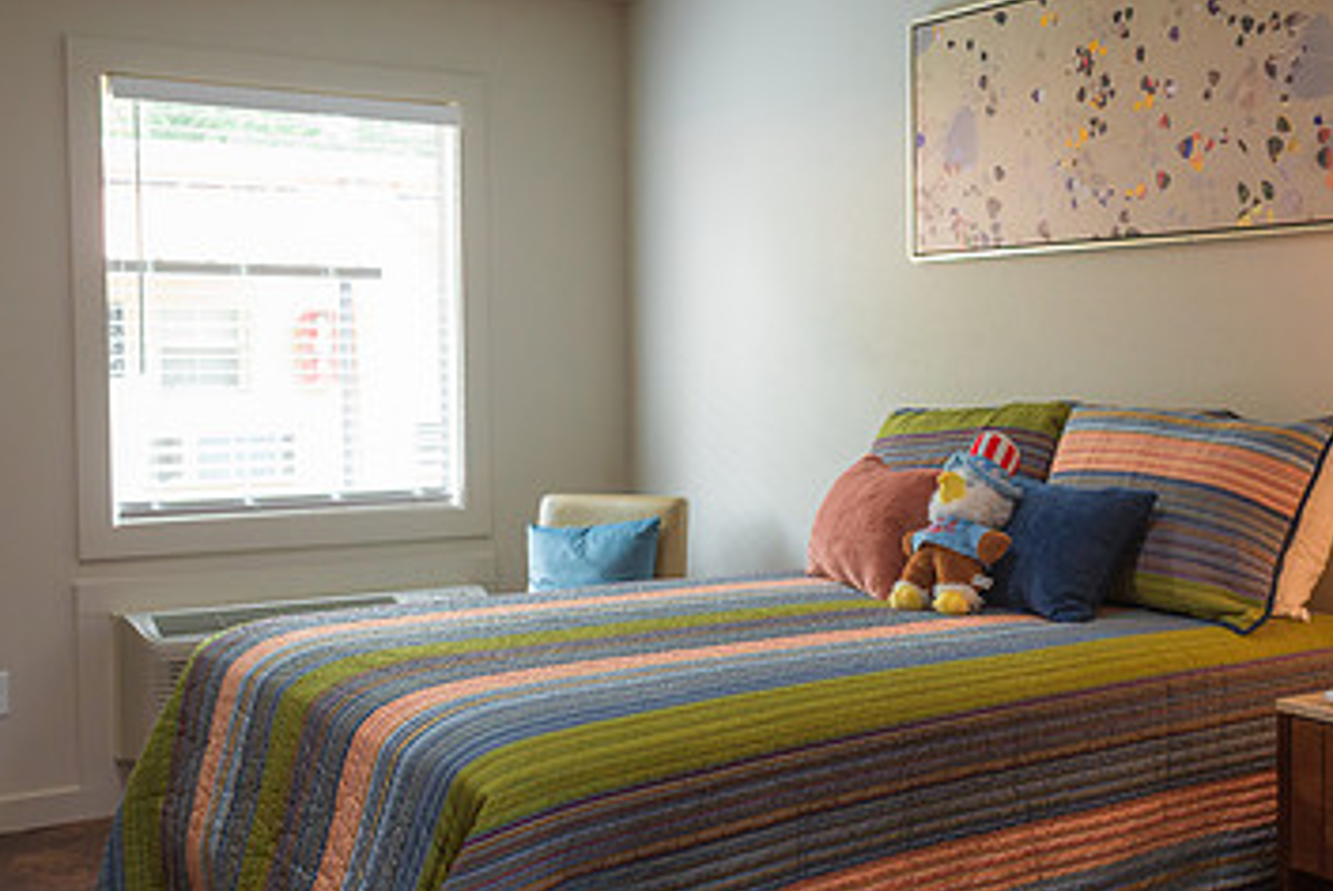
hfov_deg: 42.5
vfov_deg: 29.3
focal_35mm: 46
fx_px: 1705
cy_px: 455
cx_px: 812
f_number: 8
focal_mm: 28
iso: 1000
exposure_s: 1/50
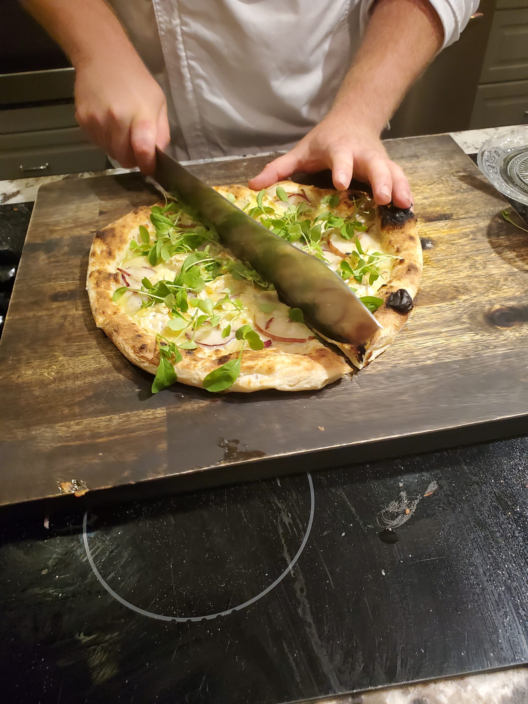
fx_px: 529
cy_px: 352
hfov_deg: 53.1
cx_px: 264
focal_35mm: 26
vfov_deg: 67.3
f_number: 2.4
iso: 640
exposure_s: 1/60
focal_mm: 4.3
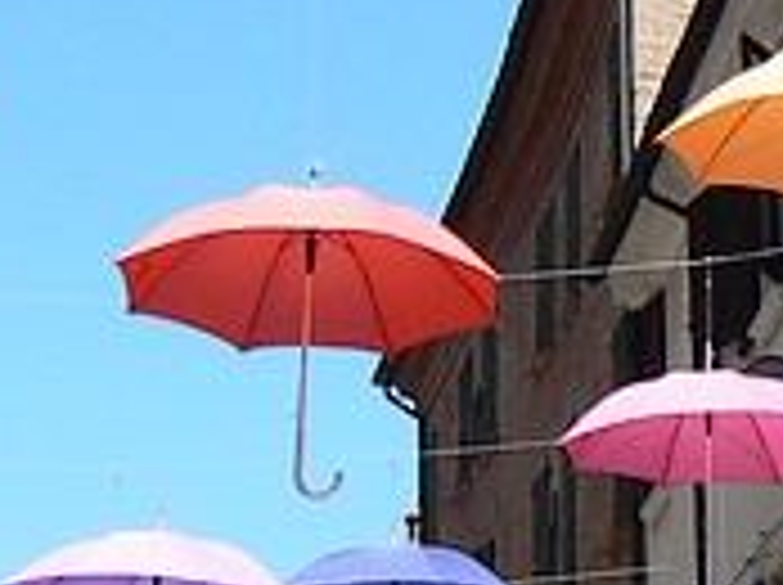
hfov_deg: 11.3
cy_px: 785
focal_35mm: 173
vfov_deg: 8.4
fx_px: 3908
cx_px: 36
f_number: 6.3
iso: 100
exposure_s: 1/400
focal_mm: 6
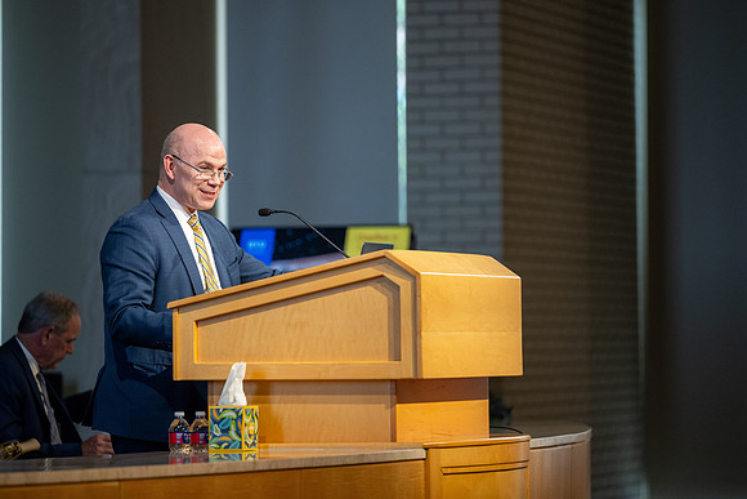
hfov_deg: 10.3
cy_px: 250
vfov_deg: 6.9
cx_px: 374
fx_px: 4151
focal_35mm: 200
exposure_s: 1/320
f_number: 2.8
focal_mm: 200
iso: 1600
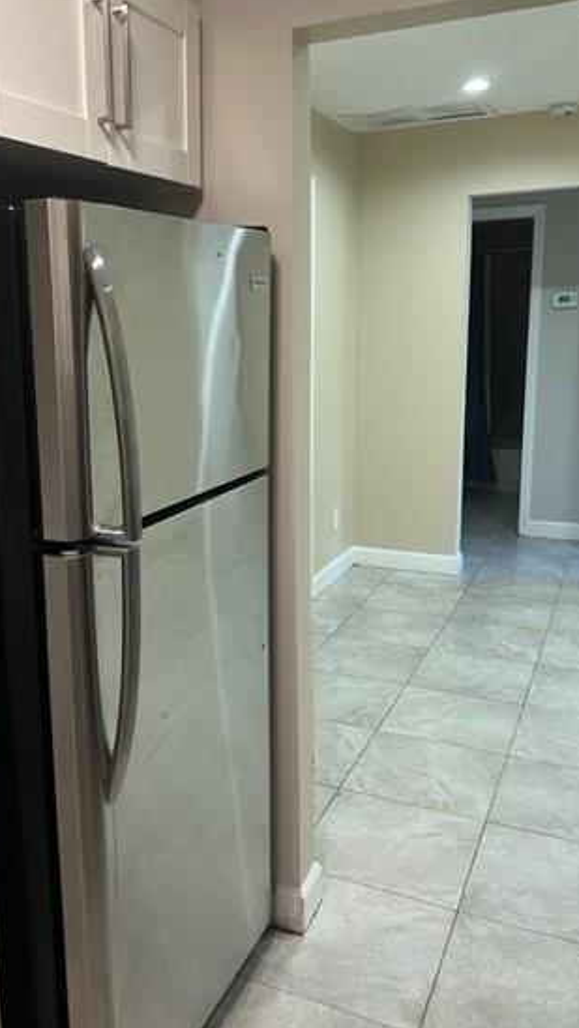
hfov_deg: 35.3
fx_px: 900
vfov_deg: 59.5
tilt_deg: -11.4
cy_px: 494
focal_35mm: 33
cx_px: 187
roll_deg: +1.5
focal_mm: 5.7
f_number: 1.5
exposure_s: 1/60
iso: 100
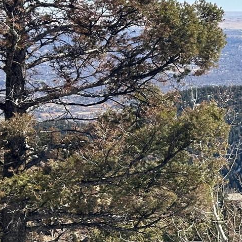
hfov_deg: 11.9
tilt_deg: -3.4
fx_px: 1123
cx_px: 339
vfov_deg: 12.3
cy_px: 57
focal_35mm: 142
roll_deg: +0.8
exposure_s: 1/3731
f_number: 1.78
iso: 64
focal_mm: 6.86
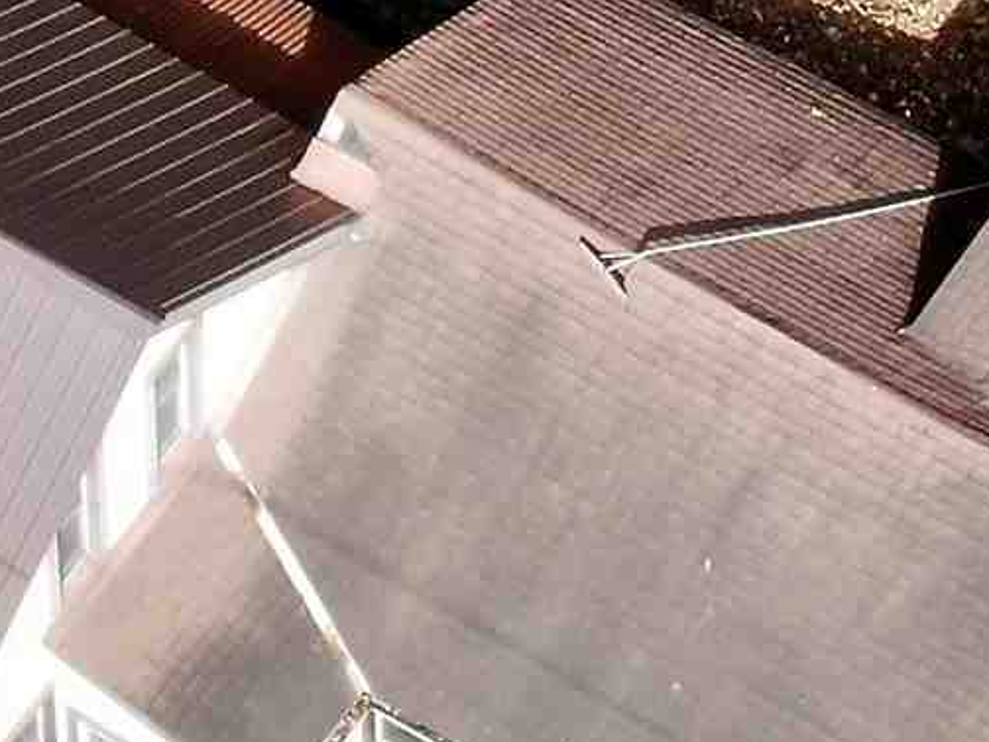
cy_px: 407
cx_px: 244
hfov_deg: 6.8
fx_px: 8369
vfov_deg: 5.1
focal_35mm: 293
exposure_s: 1/400
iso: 100
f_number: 3.8
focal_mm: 8.6
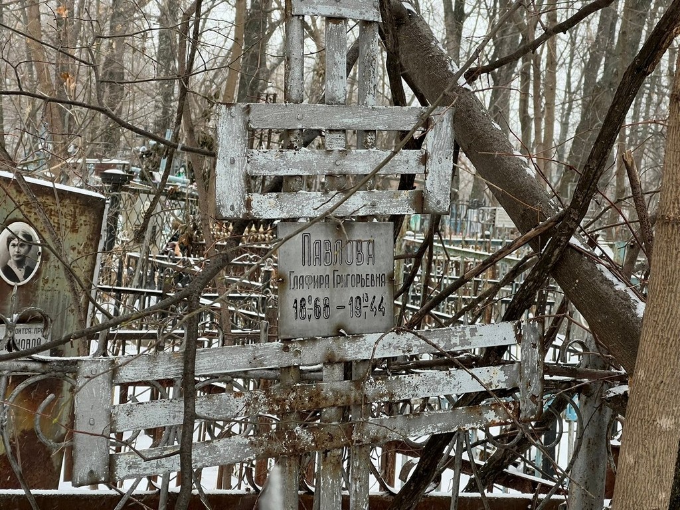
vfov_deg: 19.1
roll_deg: -2.5
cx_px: 340
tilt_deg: +0.0
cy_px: 255
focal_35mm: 77
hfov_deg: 25.3
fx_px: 1513
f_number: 2.8
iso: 100
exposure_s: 1/99
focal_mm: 9
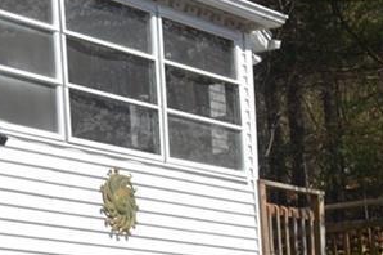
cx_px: -198
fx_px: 1424
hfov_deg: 14.3
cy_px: 202
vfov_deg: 10.2
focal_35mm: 134
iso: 100
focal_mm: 26
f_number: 9
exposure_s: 1/200
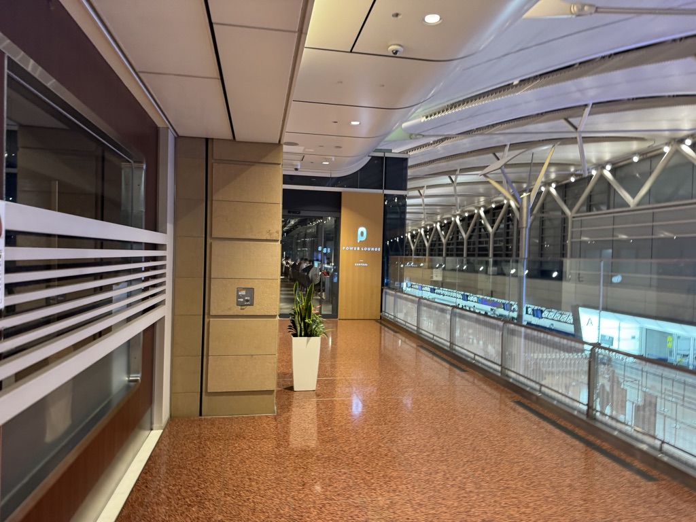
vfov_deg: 56.8
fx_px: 483
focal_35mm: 24
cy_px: 261
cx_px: 348
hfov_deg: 71.6
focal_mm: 6.76
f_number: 1.78
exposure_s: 1/50
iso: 200
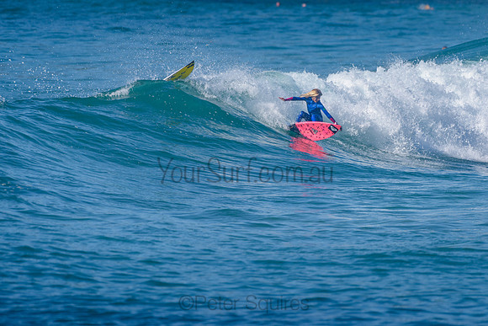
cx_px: 280
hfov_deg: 3.4
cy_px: 133
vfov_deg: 2.2
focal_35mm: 613
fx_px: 8308
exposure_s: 1/2000
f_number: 5.6
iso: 140
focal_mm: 500
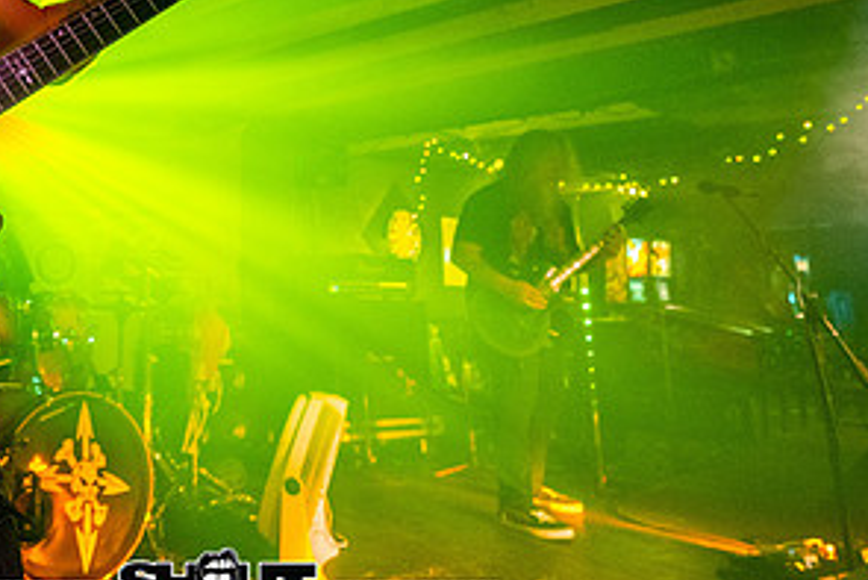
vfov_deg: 39.8
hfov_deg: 51.7
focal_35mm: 32
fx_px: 772
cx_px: 84
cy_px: 128
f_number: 2.8
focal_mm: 14
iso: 3200
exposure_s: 1/125
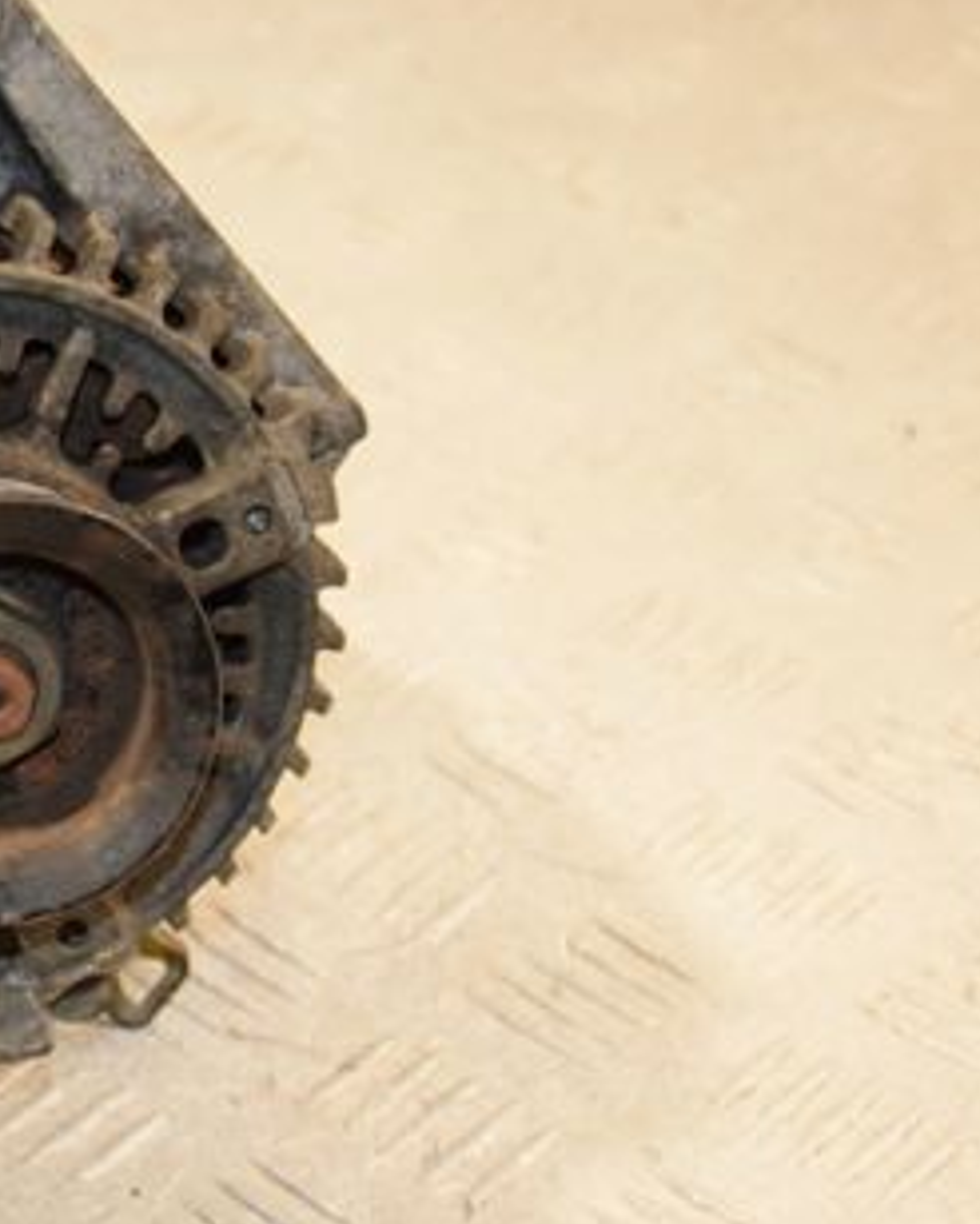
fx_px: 4780
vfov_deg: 14.6
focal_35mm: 132
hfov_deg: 11.5
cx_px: -135
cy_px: 550
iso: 800
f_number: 5.6
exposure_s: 1/200
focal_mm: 45
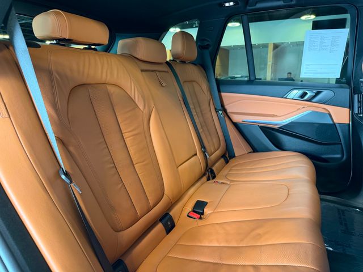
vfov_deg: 56.8
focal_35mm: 24
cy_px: 136
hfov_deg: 71.6
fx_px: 252
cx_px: 182
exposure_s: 1/60
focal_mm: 6.76
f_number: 1.78
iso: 400
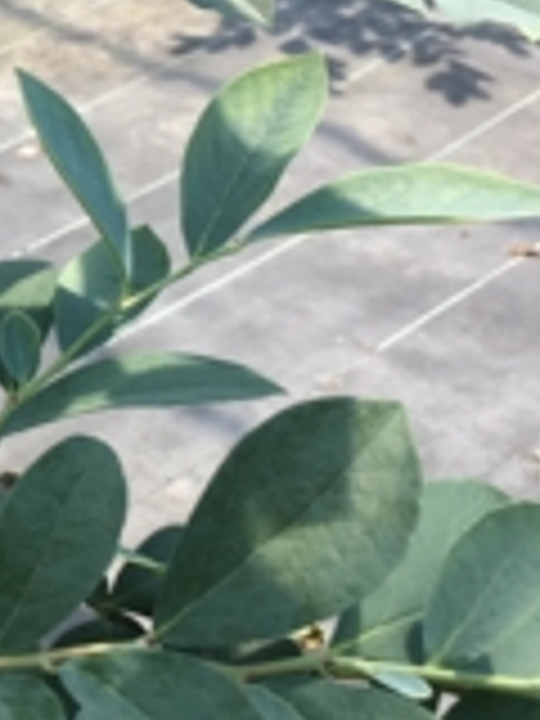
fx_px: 2413
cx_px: -346
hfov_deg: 12.0
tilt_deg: -21.4
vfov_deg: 16.6
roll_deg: +2.0
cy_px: -9
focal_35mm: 116
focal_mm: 4.15
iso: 25
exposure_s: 1/596
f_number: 2.2
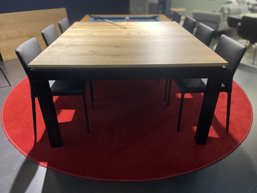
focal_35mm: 26
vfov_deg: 53.1
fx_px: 193
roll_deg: +0.6
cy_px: 96
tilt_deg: -30.4
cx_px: 128
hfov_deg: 67.3
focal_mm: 4.2
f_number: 1.6
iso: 160
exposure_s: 1/50
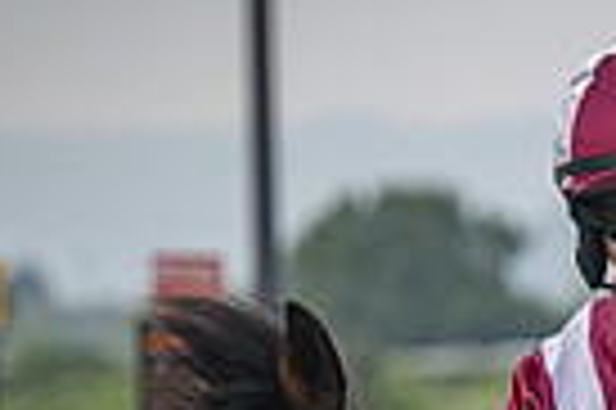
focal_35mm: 964
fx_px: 16475
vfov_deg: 1.4
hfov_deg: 2.1
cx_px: 1108
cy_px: 879
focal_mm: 150
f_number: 4
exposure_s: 1/1000
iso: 400
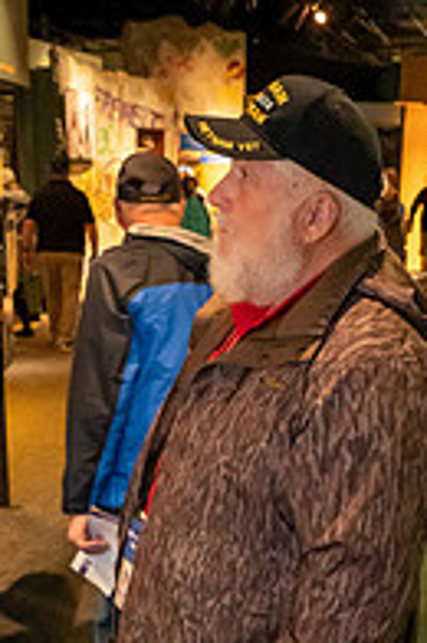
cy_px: 446
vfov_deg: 35.8
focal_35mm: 55
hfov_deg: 24.4
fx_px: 982
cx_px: 281
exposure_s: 1/50
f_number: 5.6
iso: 12800
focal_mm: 24
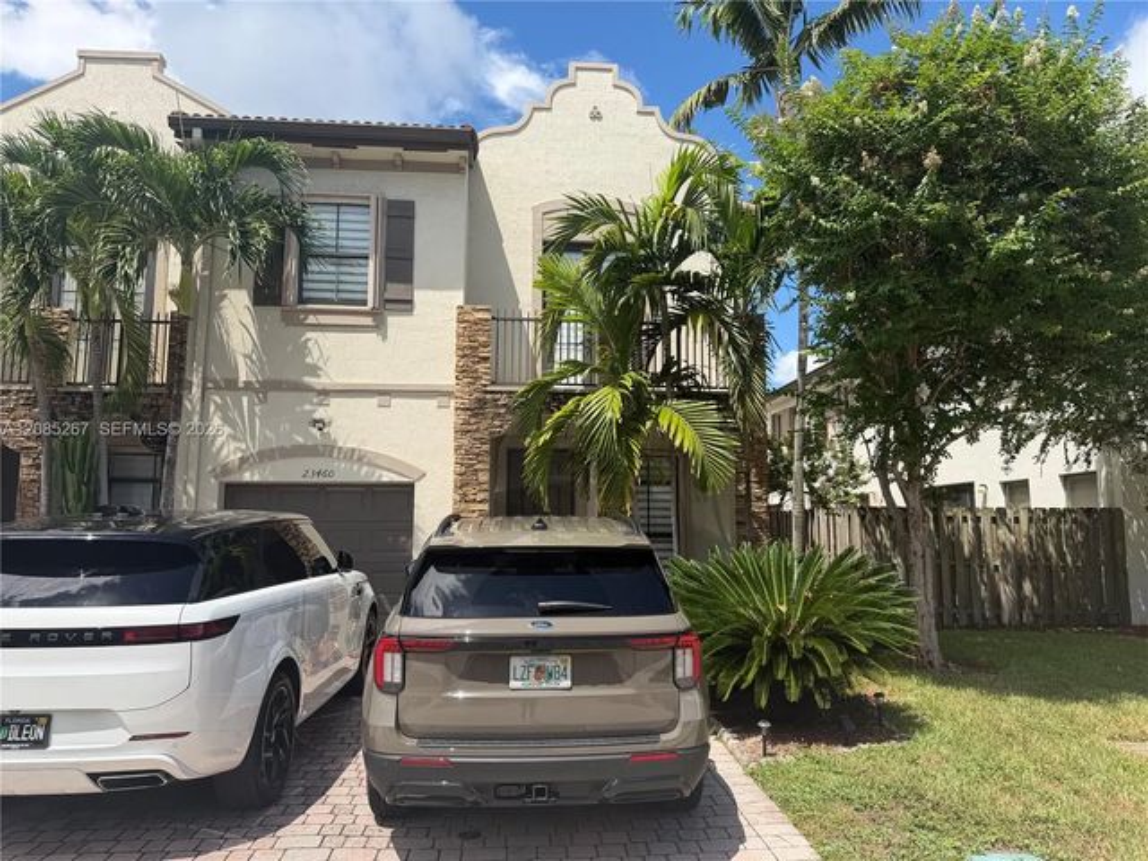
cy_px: 430
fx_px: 796
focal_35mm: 24
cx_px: 574
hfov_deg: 71.6
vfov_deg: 56.8
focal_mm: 6.76
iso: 80
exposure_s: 1/4167
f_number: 1.78
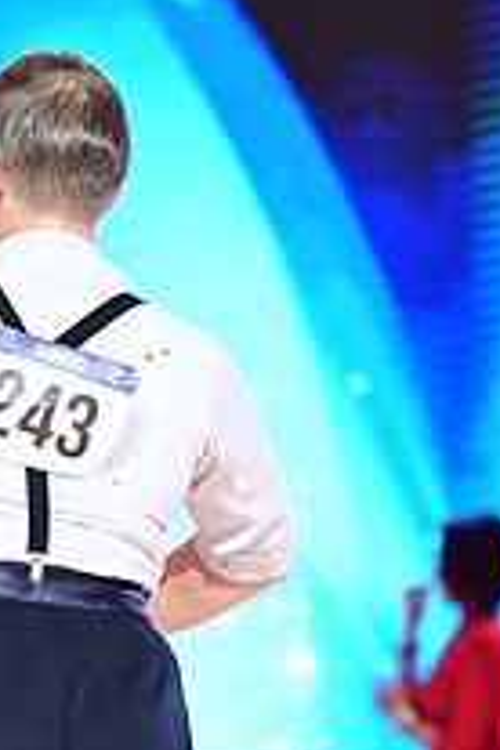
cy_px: 957
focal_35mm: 336
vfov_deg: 6.1
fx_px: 6999
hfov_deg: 4.1
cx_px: -145
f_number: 3.2
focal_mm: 120
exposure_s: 1/250
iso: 1600
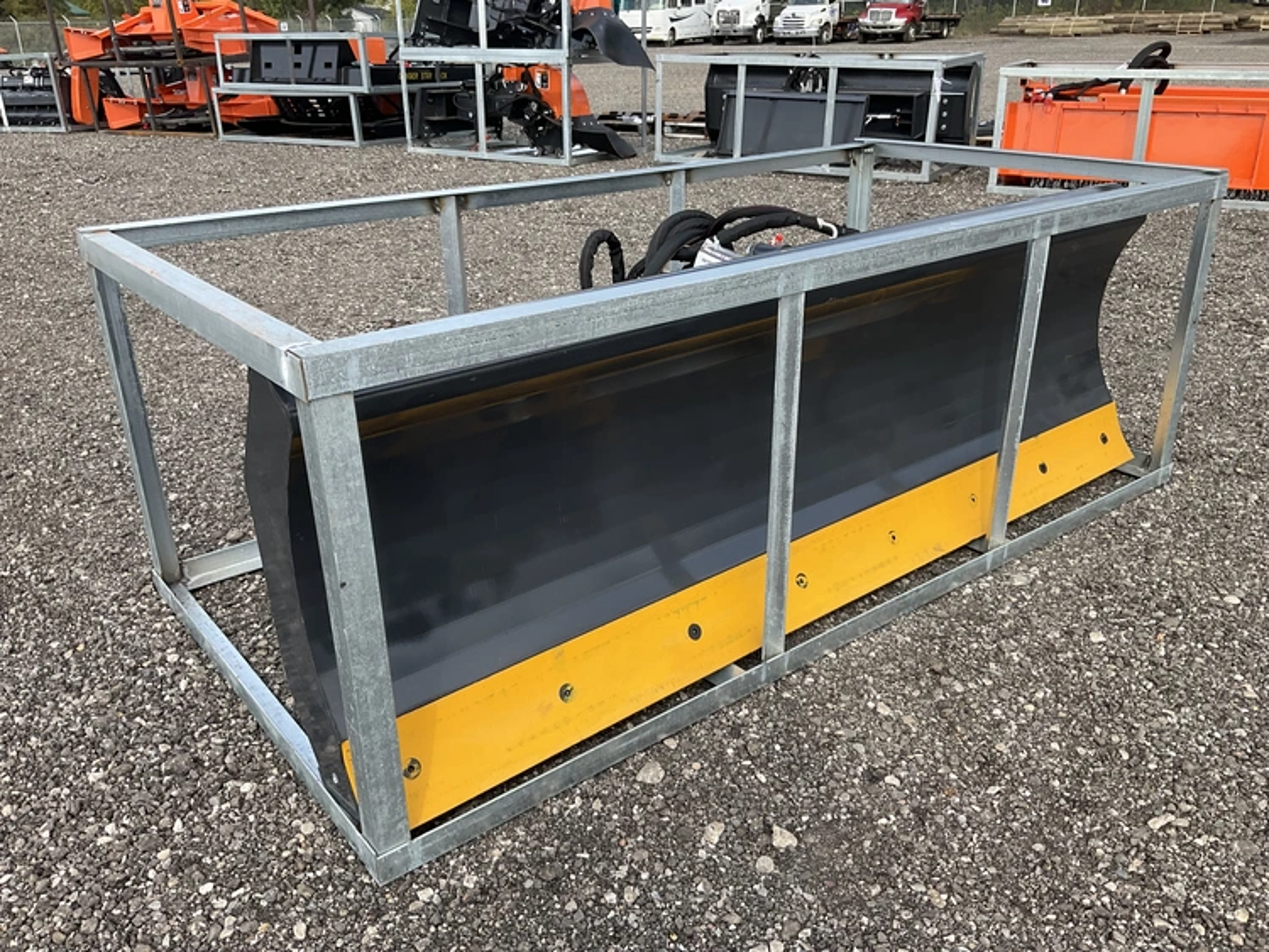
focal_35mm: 29
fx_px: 1063
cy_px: 476
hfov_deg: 61.6
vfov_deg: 48.3
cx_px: 634
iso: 25
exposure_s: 1/562
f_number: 1.8
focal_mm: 3
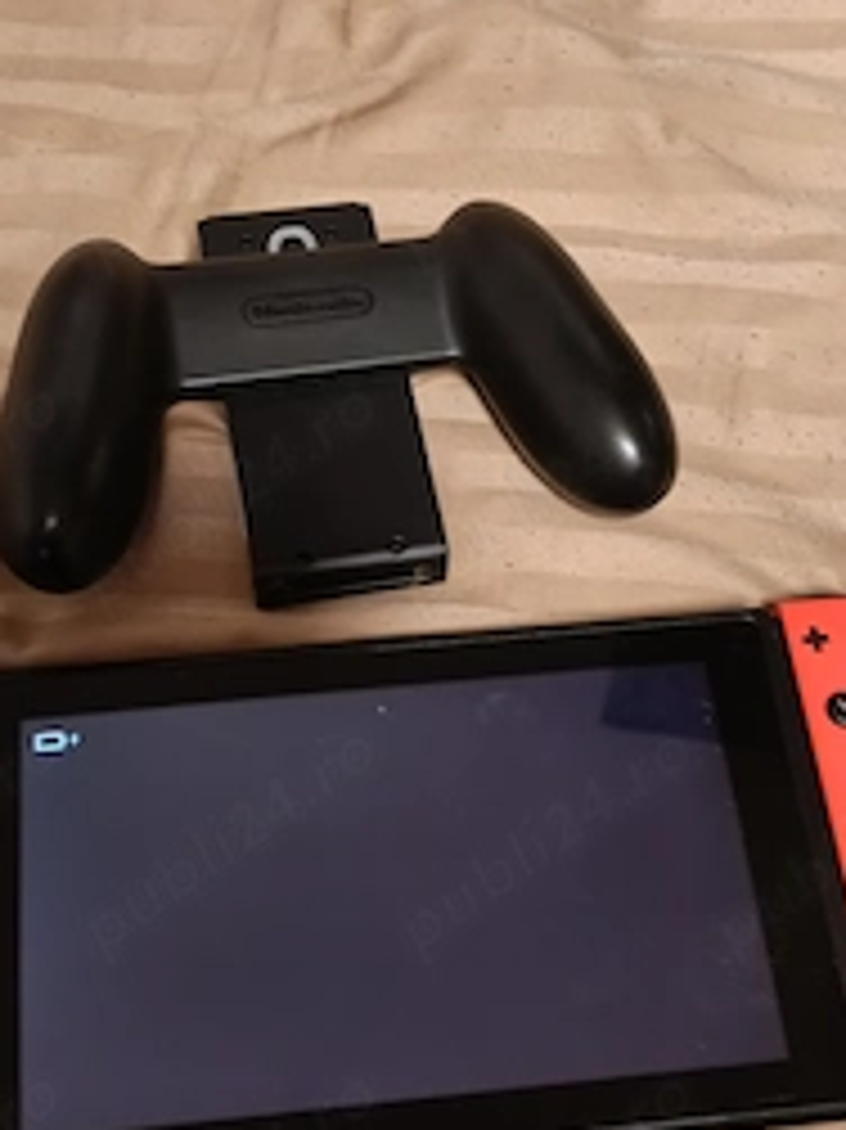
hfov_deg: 33.6
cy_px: 572
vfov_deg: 43.9
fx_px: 1402
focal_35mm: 43
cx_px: 387
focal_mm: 3.98
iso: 3200
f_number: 1.8
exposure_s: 1/20
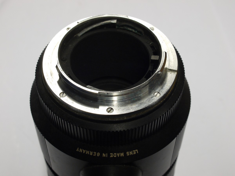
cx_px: 118
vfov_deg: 24.4
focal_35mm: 60
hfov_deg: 32.2
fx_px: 407
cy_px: 88
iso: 400
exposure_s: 1/13
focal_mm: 30
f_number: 10
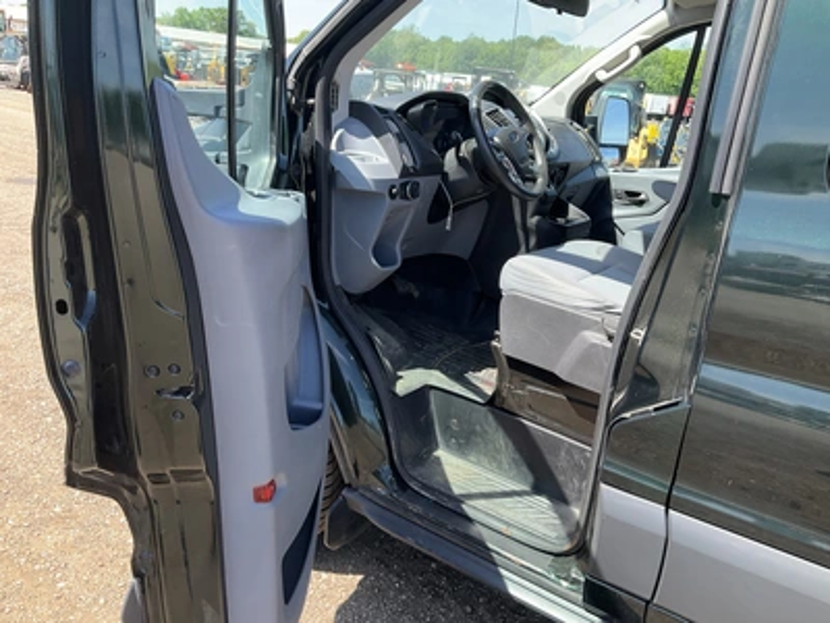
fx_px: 695
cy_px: 312
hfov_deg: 61.7
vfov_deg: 48.2
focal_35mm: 29
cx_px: 415
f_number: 1.8
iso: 25
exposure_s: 1/289
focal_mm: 3
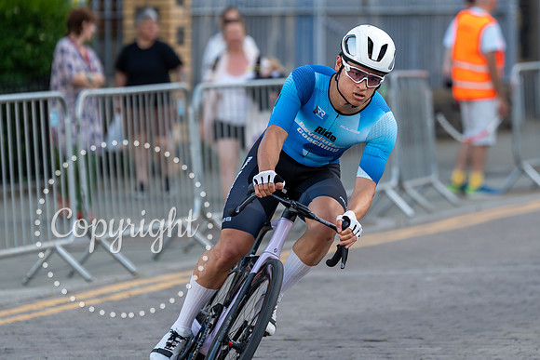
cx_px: 355
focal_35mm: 237
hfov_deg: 8.7
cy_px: 101
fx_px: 3562
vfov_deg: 5.8
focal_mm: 165
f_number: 3.2
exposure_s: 1/800
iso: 500
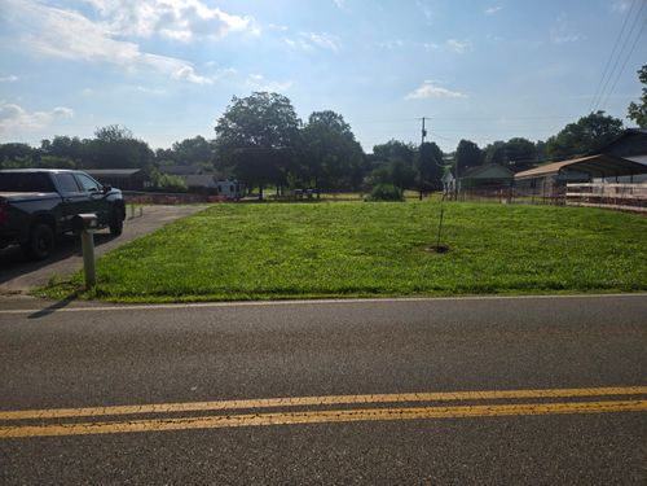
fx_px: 430
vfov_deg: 58.9
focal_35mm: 23
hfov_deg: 73.9
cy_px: 243
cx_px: 324
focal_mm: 5.4
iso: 25
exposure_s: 1/4273
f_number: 1.8
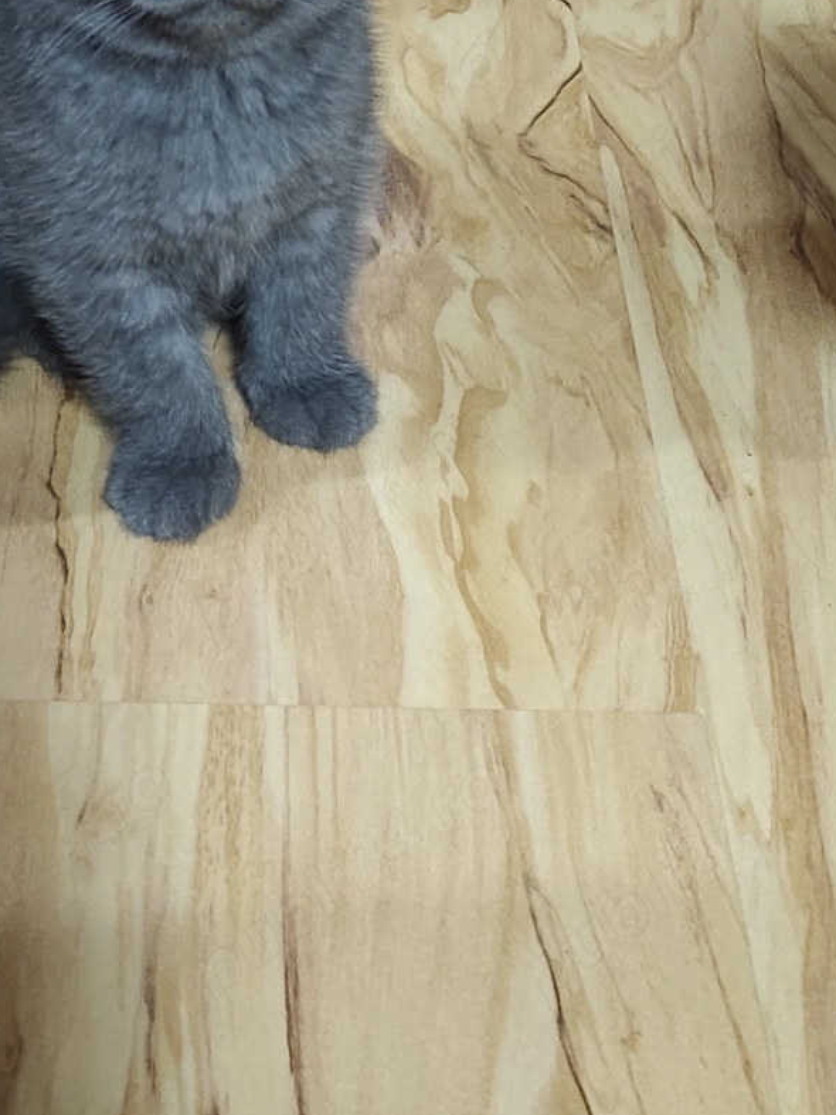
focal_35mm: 78
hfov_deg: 18.7
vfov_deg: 24.6
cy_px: 234
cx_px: 181
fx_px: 2512
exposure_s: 1/20
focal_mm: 6.04
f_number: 1.7
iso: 4000
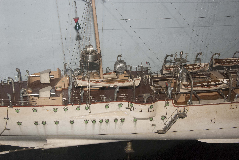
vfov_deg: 28.2
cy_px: 80
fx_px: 319
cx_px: 120
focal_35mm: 48
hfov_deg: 41.1
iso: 400
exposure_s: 1/60
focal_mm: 32
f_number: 13
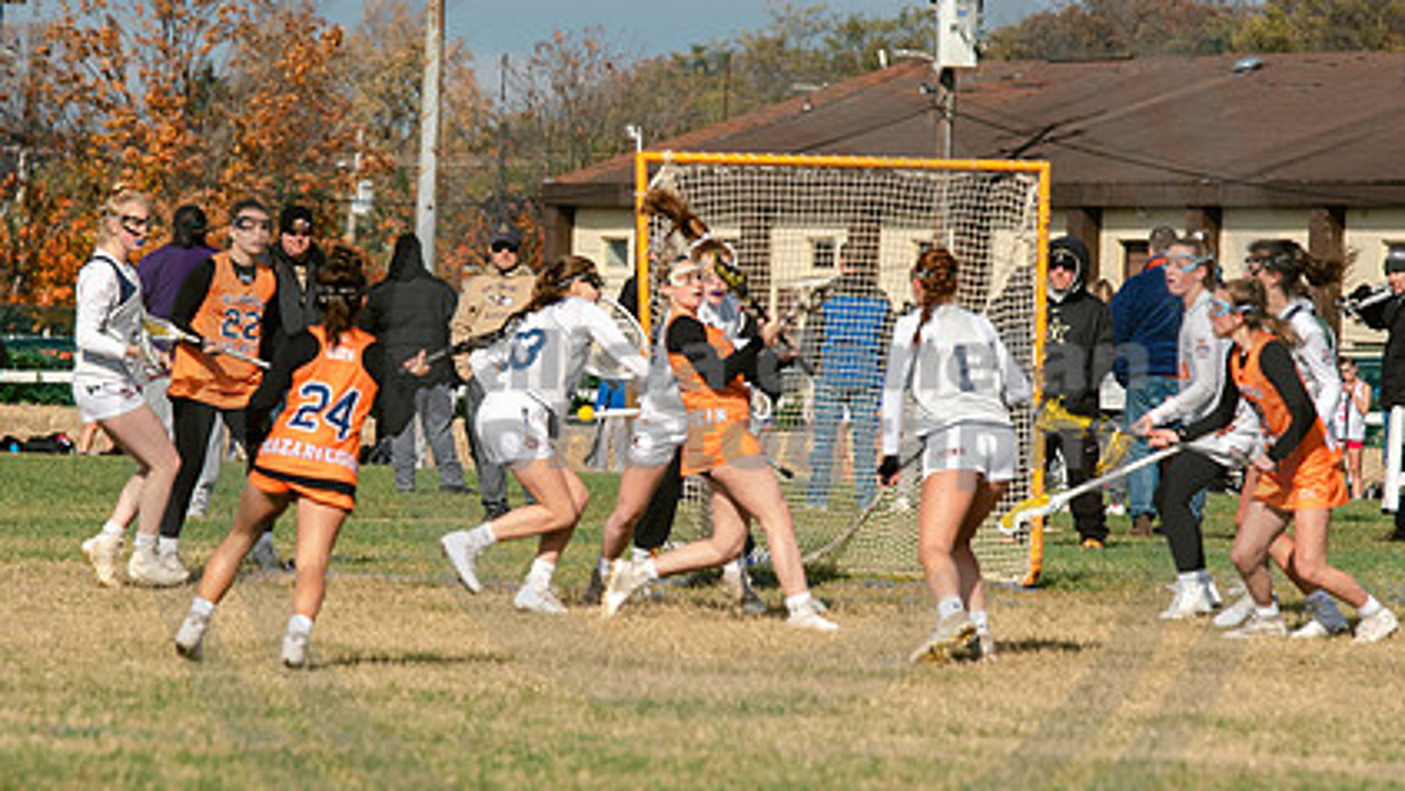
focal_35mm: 468
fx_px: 17436
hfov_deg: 4.6
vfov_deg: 2.6
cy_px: 395
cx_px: 609
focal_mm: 200
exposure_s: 1/2000
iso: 250
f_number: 5.6
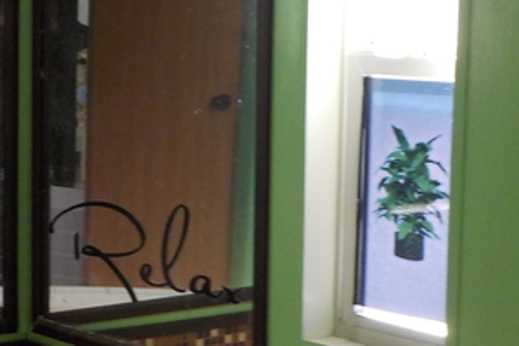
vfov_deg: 13.2
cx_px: -19
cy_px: 215
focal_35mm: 104
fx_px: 1499
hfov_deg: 19.0
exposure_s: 1/40
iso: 125
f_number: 3.3
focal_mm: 4.1
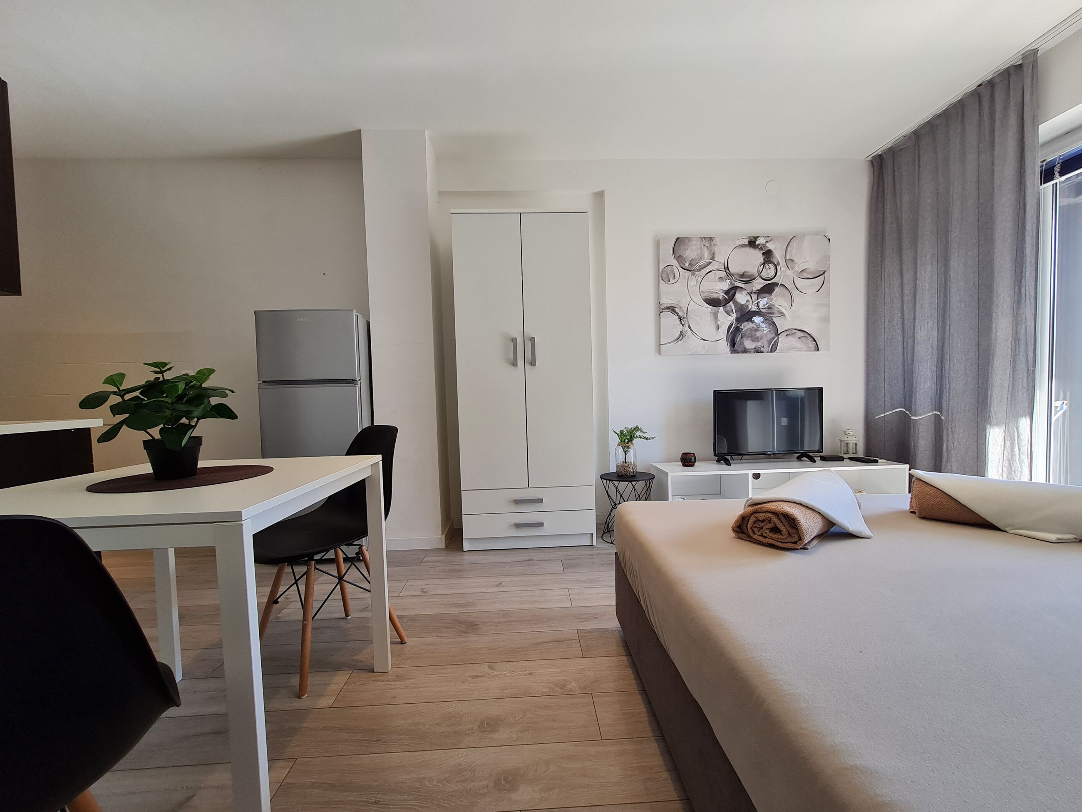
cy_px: 407
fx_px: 438
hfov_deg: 102.1
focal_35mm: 14
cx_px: 548
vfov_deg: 85.7
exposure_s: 1/100
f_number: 2.2
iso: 64
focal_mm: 1.74
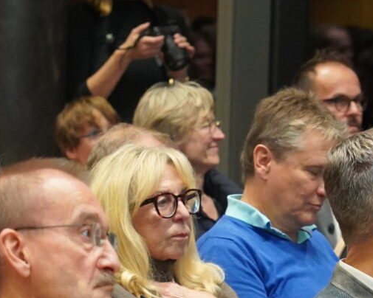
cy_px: 582
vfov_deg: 4.6
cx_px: 289
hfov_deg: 5.8
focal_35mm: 333
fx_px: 3676
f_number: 4
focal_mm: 70
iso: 4000
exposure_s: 1/160
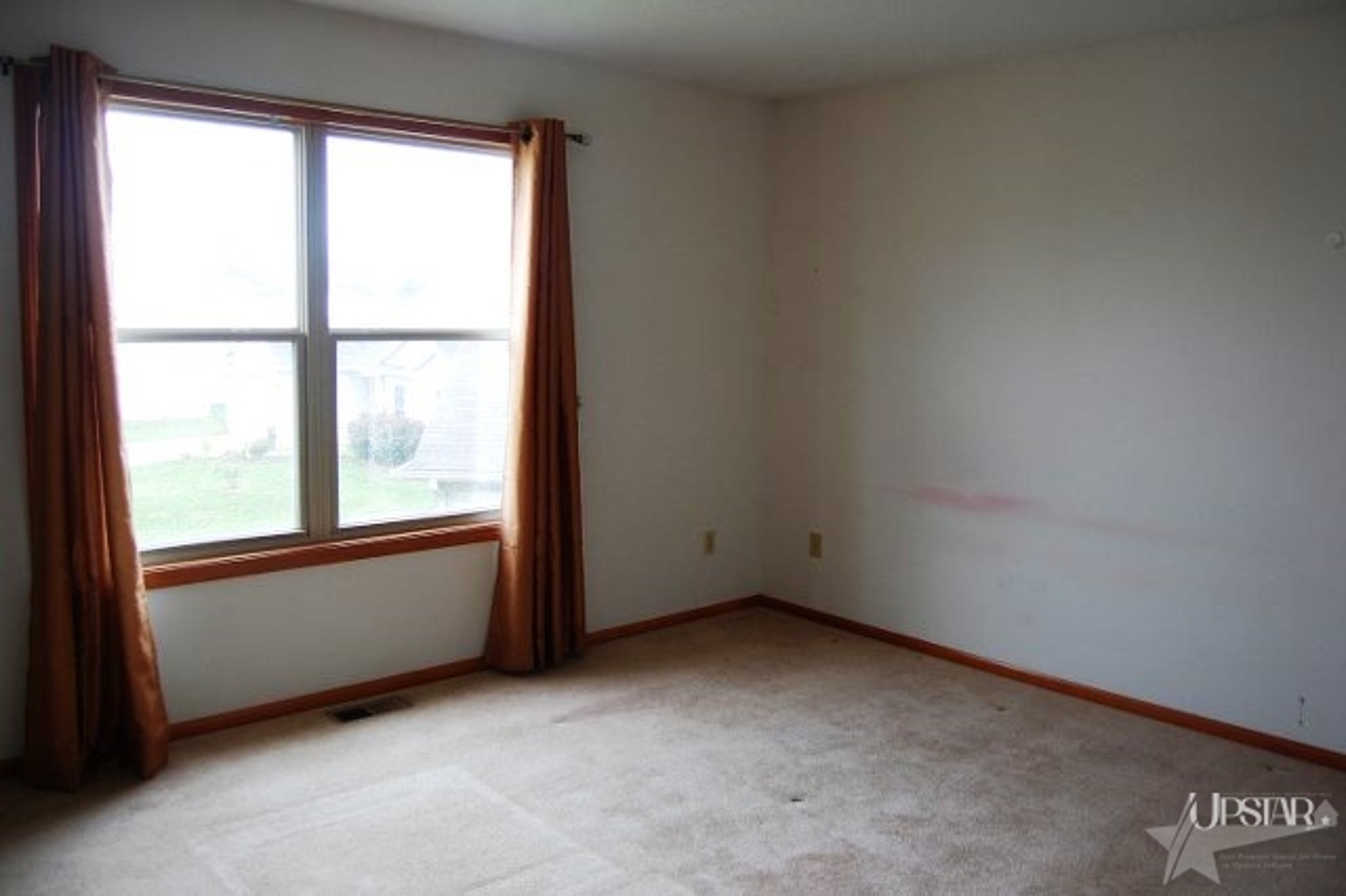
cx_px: 673
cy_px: 448
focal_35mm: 27
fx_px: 1009
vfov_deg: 47.9
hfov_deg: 67.4
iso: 400
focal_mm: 18
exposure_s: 1/60
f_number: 4.5
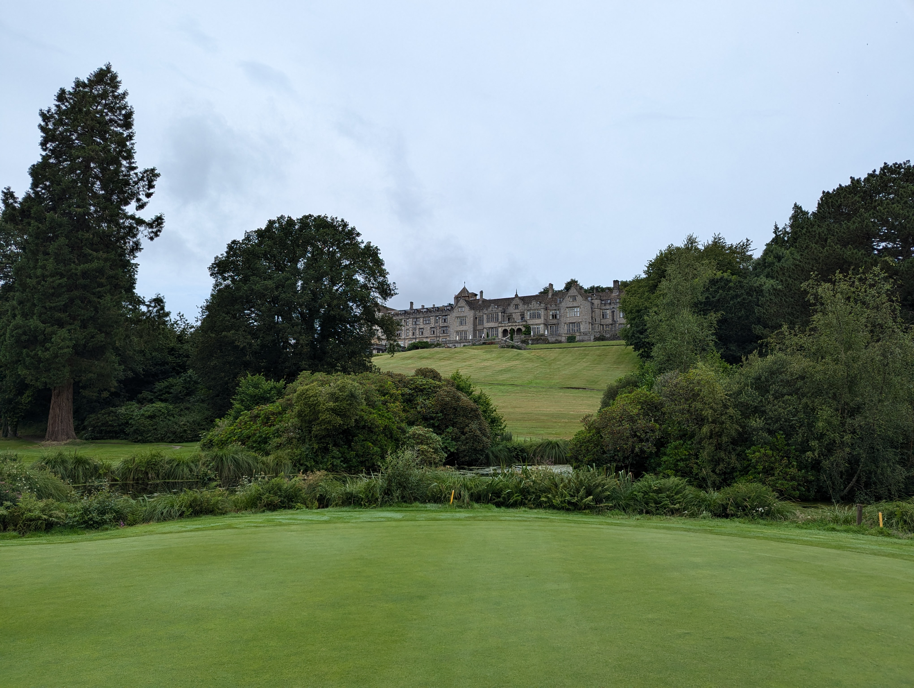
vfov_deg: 56.9
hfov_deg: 71.5
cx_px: 457
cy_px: 344
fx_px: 635
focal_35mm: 24
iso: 48
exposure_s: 1/1192
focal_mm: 6.81
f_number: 1.85
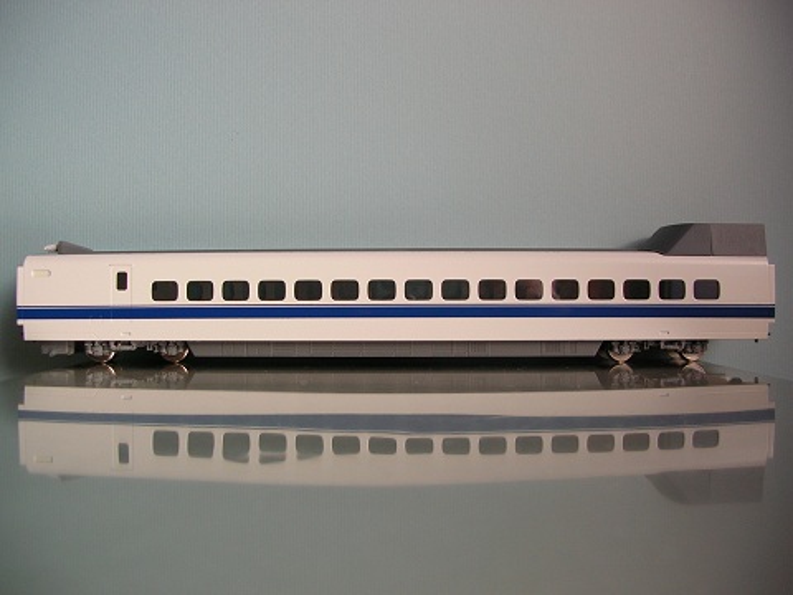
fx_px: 802
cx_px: 396
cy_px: 298
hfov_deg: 52.6
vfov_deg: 40.7
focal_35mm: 35
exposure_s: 1/9.3
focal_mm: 5.8
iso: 50
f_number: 2.8
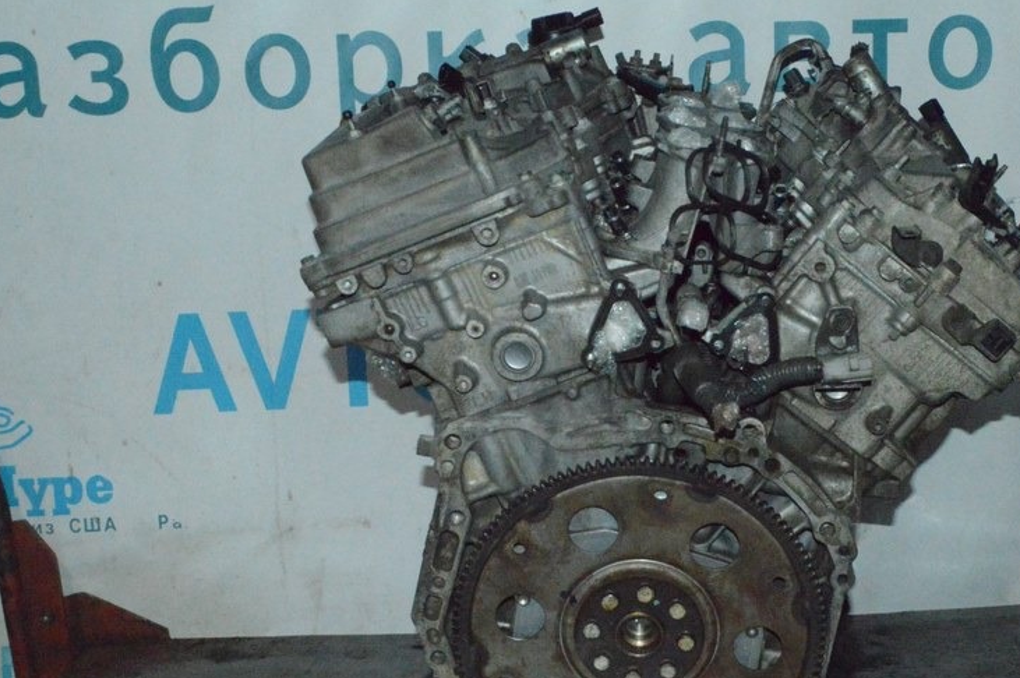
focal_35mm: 57
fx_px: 1605
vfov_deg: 23.8
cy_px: 380
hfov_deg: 35.1
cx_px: 639
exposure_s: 1/200
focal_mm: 27
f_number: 16
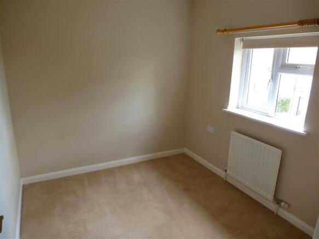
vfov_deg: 56.8
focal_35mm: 24
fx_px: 221
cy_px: 120
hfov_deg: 71.6
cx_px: 160
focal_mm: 4.3
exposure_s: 1/60
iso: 320
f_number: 3.3
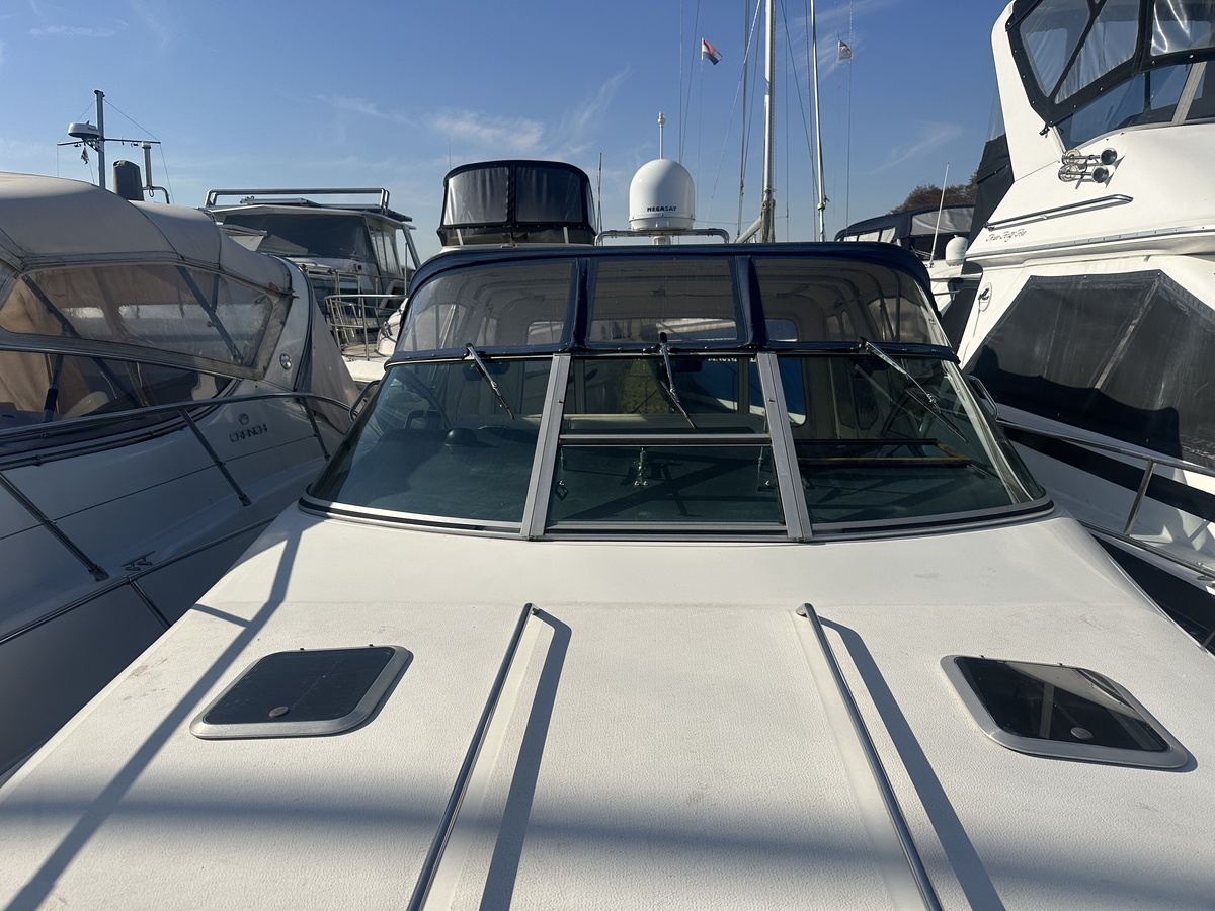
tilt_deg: -11.7
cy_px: 456
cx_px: 608
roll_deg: +1.7
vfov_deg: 56.8
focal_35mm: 24
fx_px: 842
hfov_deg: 71.6
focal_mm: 6.86
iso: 80
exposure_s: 1/13699
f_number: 1.78
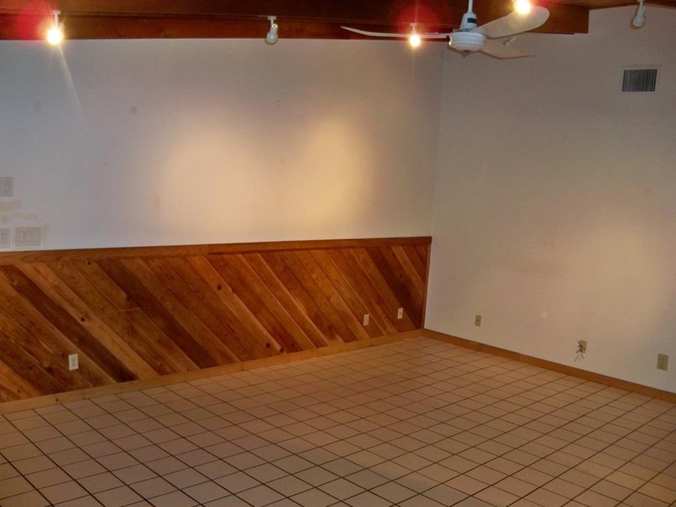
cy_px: 254
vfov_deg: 40.7
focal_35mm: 35
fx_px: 683
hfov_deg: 52.6
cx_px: 338
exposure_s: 1/30
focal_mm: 6.2
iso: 200
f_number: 3.5
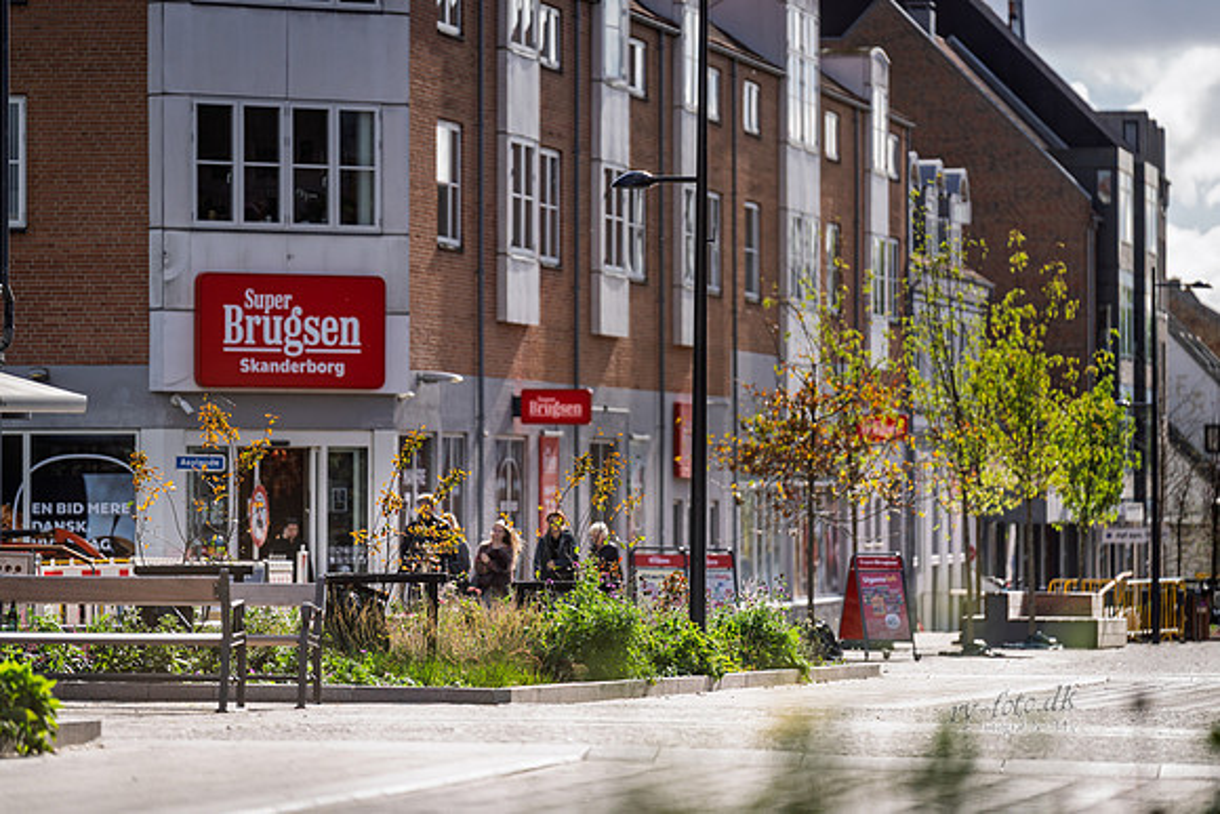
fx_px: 6948
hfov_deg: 10.0
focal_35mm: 205
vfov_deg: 6.7
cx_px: 610
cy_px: 407
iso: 250
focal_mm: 197
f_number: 2.8
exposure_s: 1/4000
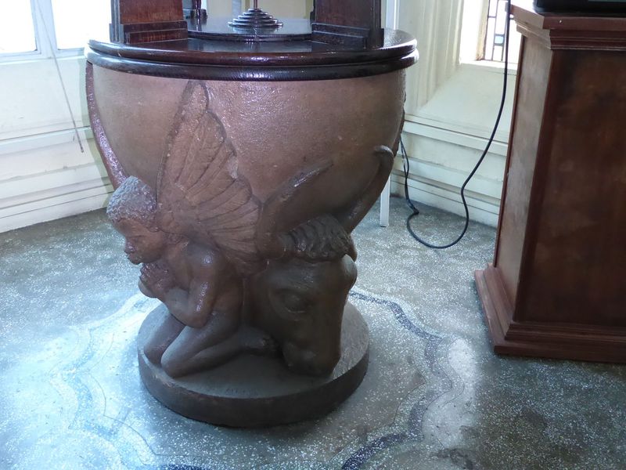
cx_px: 313
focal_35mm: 39
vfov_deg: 36.8
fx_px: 705
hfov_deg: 47.9
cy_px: 235
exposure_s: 1/60
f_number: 3.7
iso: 1000
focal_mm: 6.7
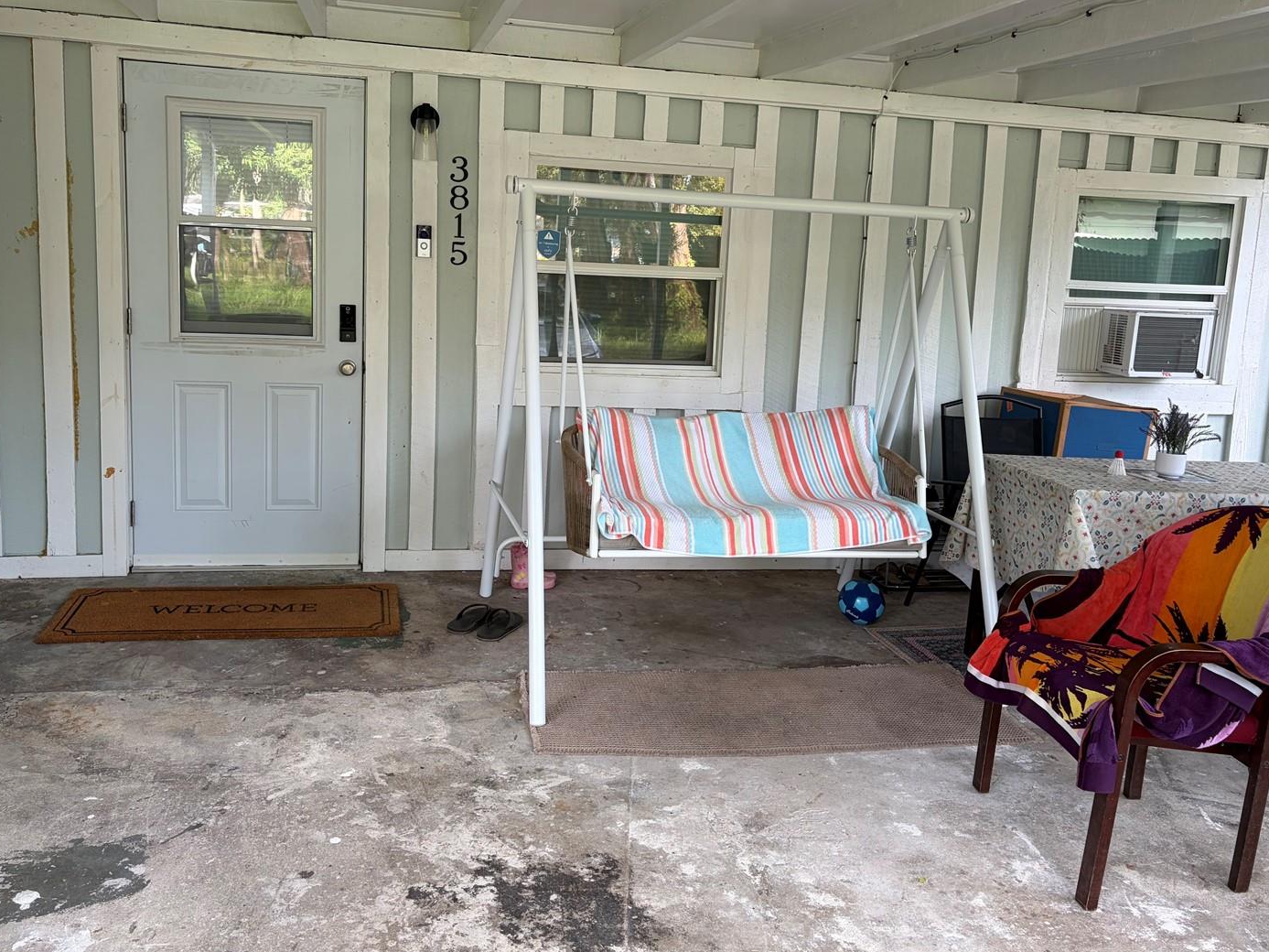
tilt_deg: -7.2
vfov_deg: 46.7
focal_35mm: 30
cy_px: 431
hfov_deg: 60.0
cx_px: 623
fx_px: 1100
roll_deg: -2.7
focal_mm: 5.96
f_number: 1.6
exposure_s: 1/121
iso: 64
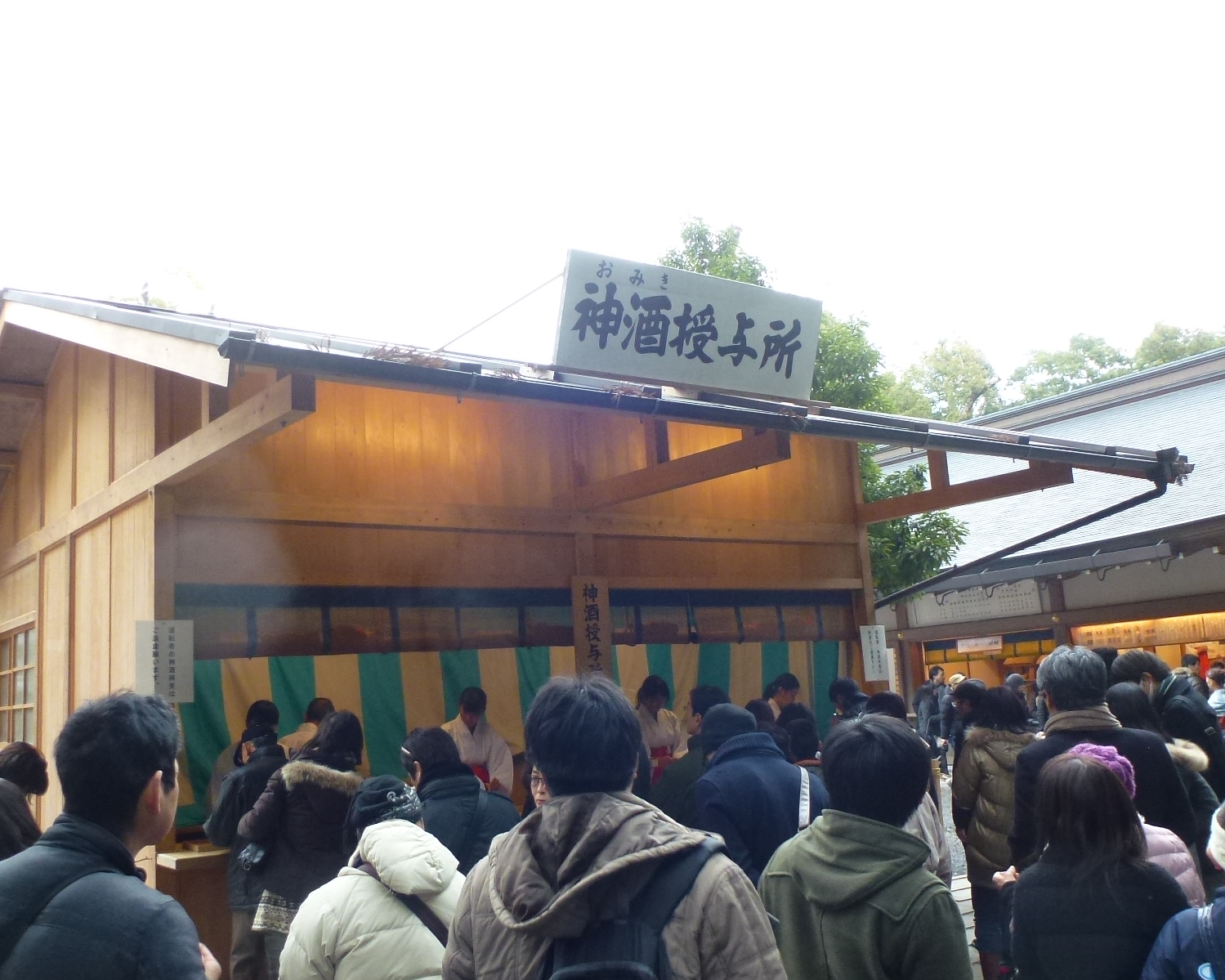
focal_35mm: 32
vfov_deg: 45.8
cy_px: 506
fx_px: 1160
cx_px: 559
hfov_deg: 55.6
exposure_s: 1/60
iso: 200
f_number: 3.3
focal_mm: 4.3
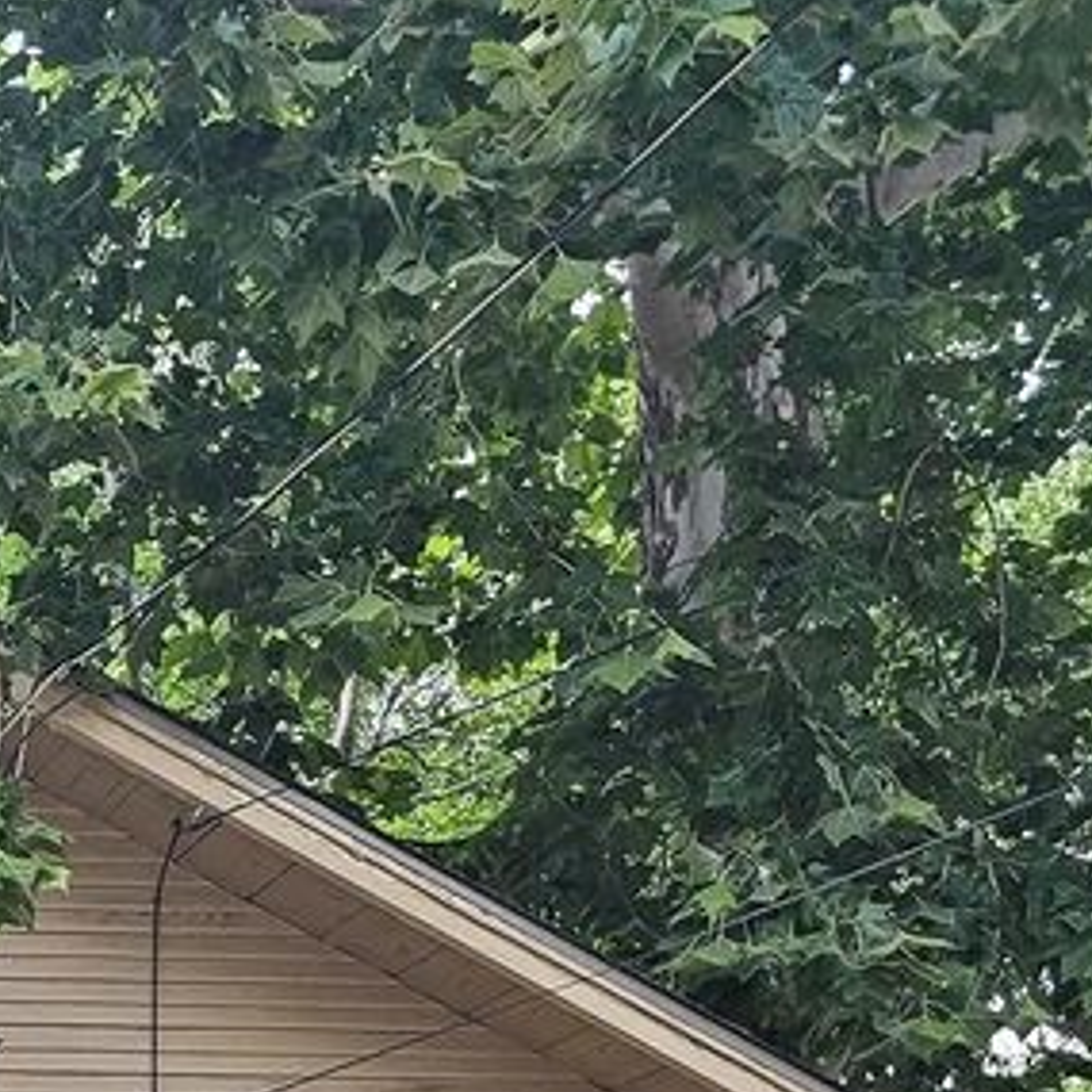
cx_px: -755
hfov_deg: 19.2
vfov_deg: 22.1
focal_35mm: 73
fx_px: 2605
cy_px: 1272
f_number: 1.7
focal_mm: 6.3
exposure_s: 1/181
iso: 10
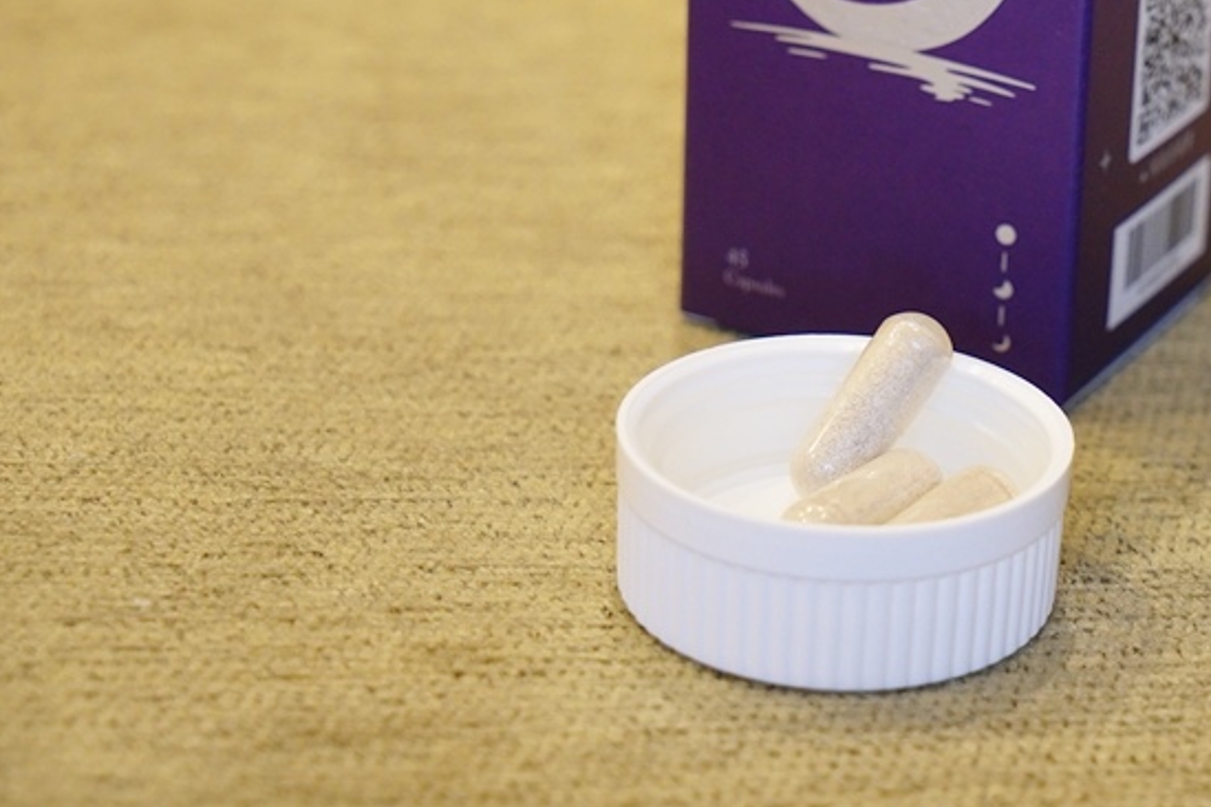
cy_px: 87
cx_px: 1028
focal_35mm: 91
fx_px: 3061
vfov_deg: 14.9
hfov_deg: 22.0
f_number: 6.3
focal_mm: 50
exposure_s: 1/40
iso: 1600
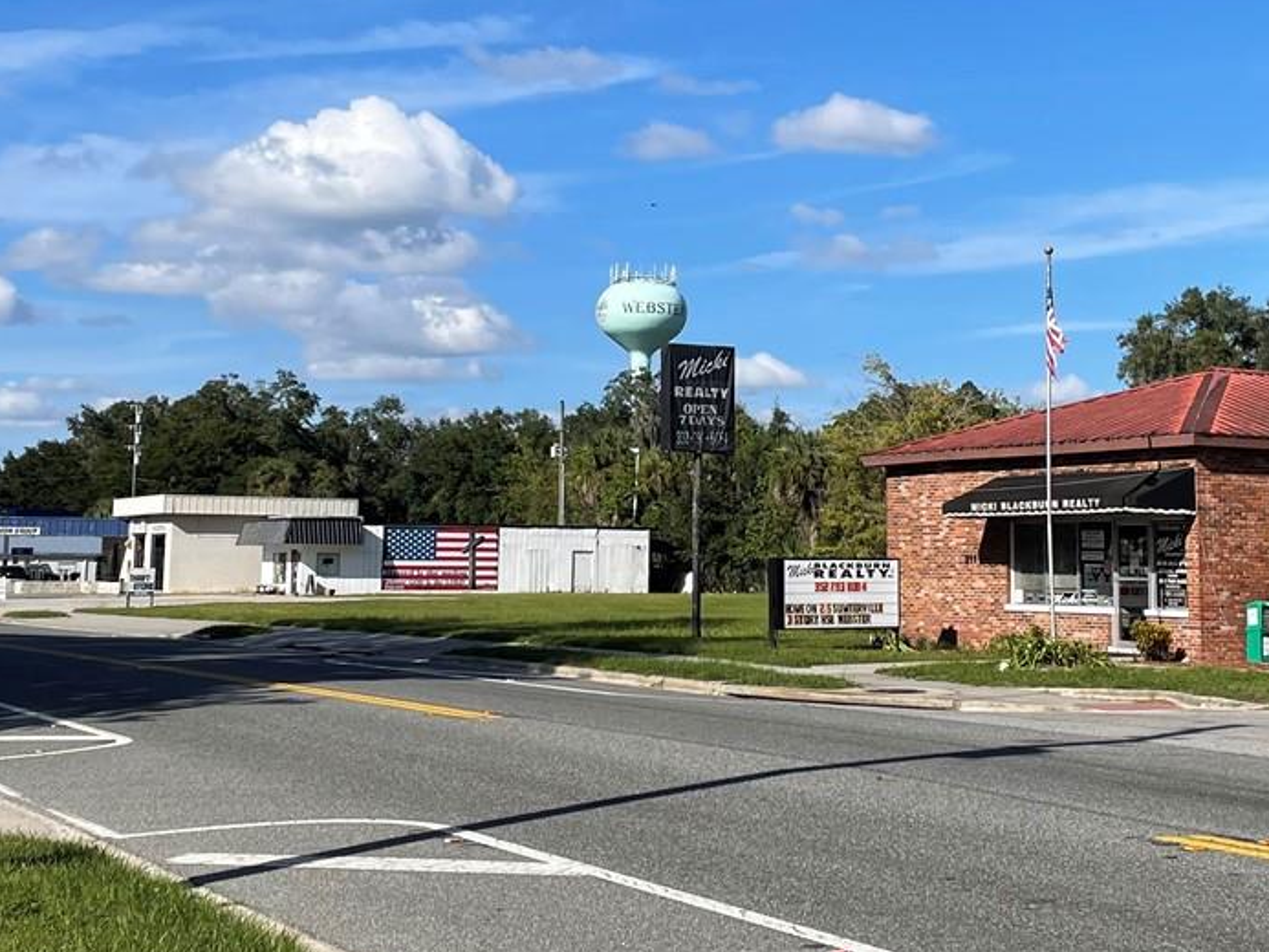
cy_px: 286
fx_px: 2200
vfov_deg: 24.3
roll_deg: +0.0
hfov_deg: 32.1
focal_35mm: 60
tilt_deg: +8.3
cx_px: 727
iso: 32
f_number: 1.6
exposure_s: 1/4464
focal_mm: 4.2
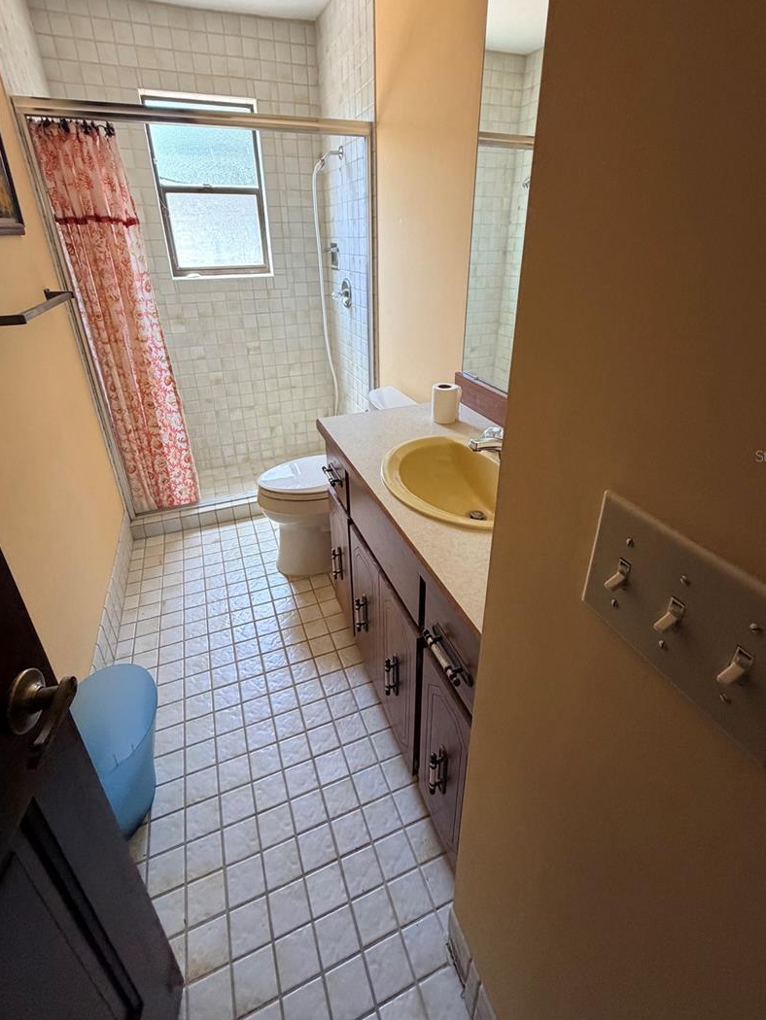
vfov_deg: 94.1
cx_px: 387
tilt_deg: -22.6
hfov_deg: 78.1
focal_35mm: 16
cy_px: 456
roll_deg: -0.5
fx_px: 472
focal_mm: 2.22
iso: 320
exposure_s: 1/96
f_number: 2.2
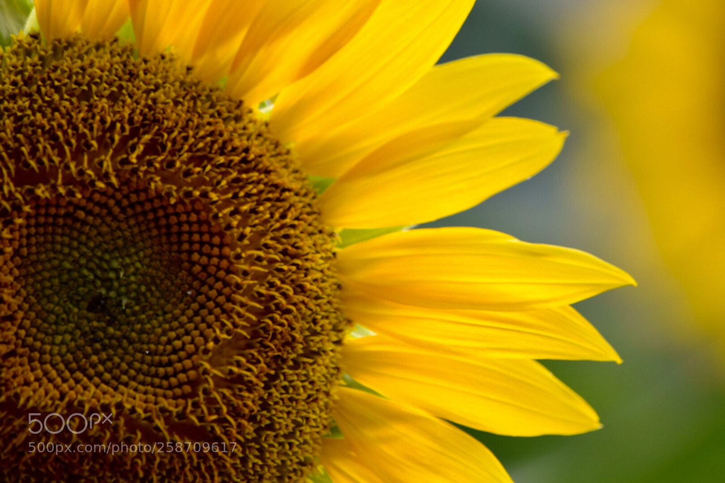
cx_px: 362
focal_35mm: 420
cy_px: 242
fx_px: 8458
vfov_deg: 3.3
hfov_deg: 4.9
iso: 100
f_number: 6.3
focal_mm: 280
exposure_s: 1/60
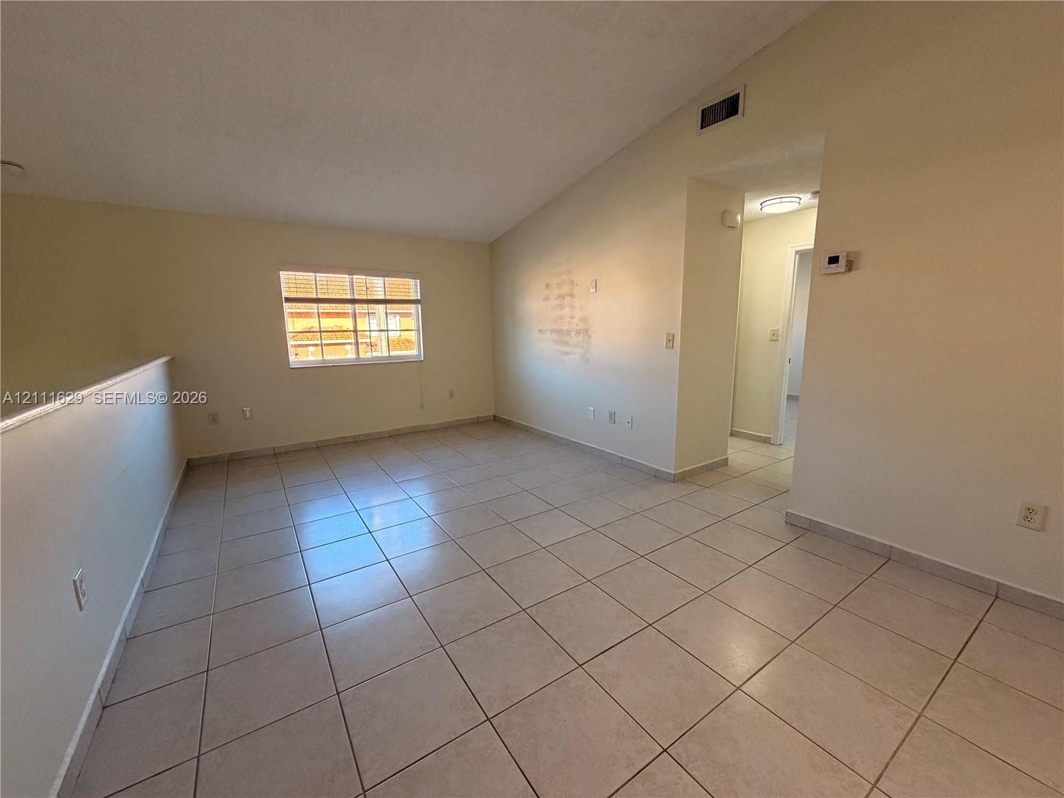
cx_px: 532
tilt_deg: -9.9
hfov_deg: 102.1
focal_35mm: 14
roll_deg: +1.4
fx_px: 430
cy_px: 399
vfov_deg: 85.7
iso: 200
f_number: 2.2
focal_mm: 2.22
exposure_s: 1/121
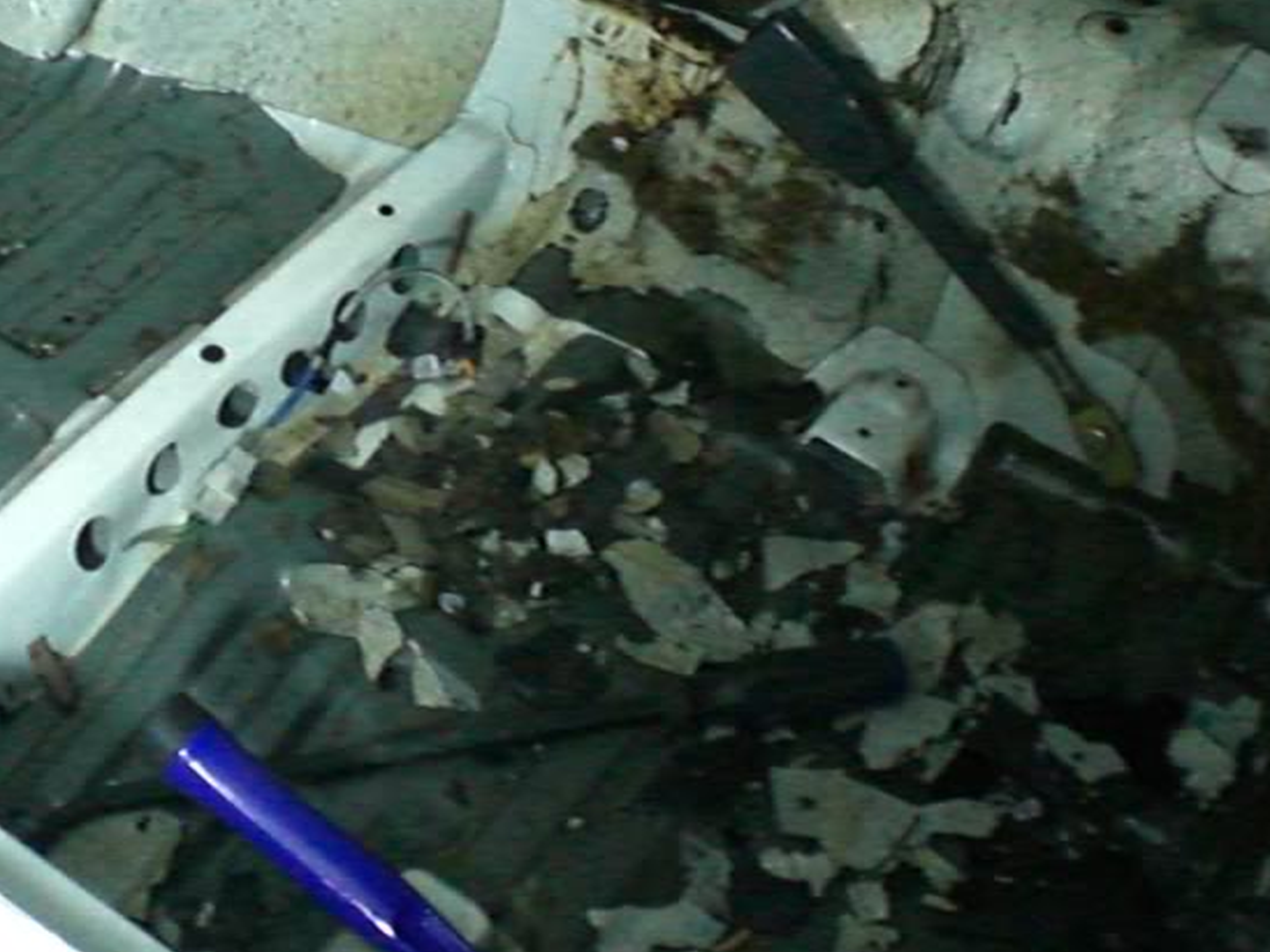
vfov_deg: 20.7
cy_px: 359
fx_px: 2605
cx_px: 438
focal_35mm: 71
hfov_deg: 27.3
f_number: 3.1
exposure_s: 1/30
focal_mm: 6.3
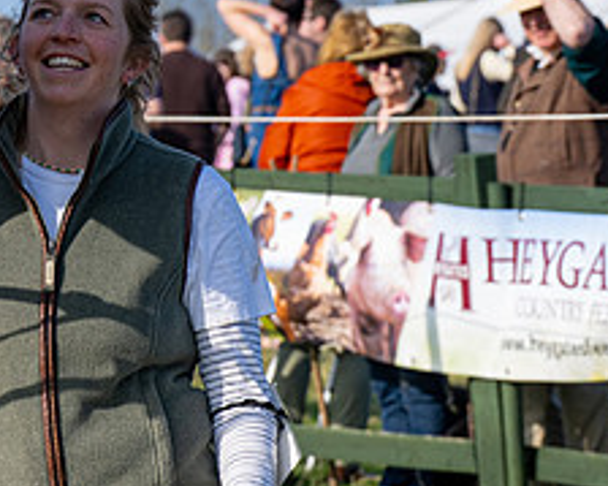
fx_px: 5810
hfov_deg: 6.0
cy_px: 83
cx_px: -35
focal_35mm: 323
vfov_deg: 4.8
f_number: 4.5
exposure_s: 1/1600
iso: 200
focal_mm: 70
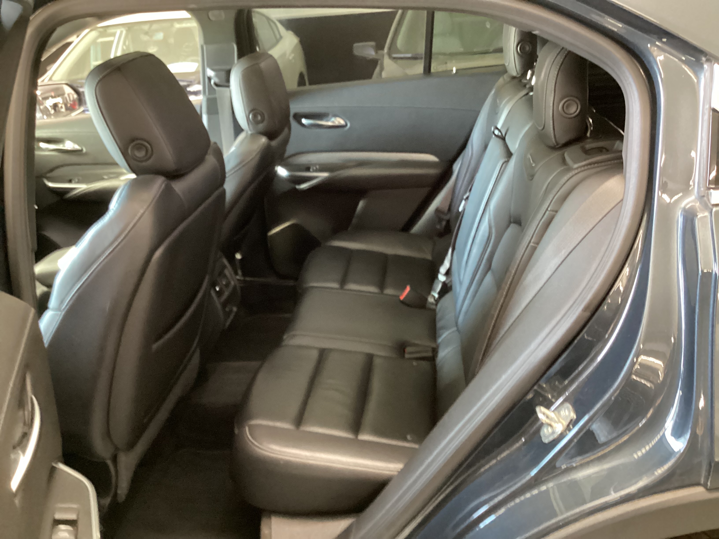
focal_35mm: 31
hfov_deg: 58.4
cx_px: 360
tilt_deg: -24.2
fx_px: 644
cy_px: 270
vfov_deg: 45.4
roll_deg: +4.6
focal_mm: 3.3
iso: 500
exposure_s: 1/25
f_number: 2.4
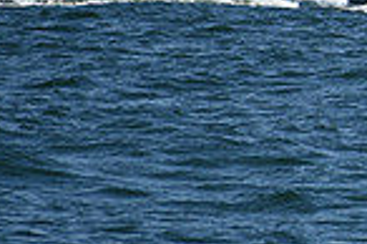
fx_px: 14002
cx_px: 694
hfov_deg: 1.5
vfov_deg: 1.0
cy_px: -29
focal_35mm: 1375
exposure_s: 1/1600
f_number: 7.1
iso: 200
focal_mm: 230
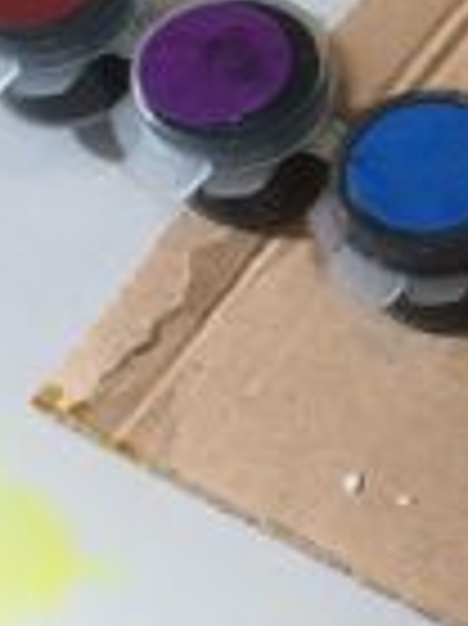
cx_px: 747
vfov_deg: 14.1
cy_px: 36
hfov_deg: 10.3
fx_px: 2491
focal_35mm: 138
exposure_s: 1/120
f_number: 2.2
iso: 64
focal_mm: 4.12
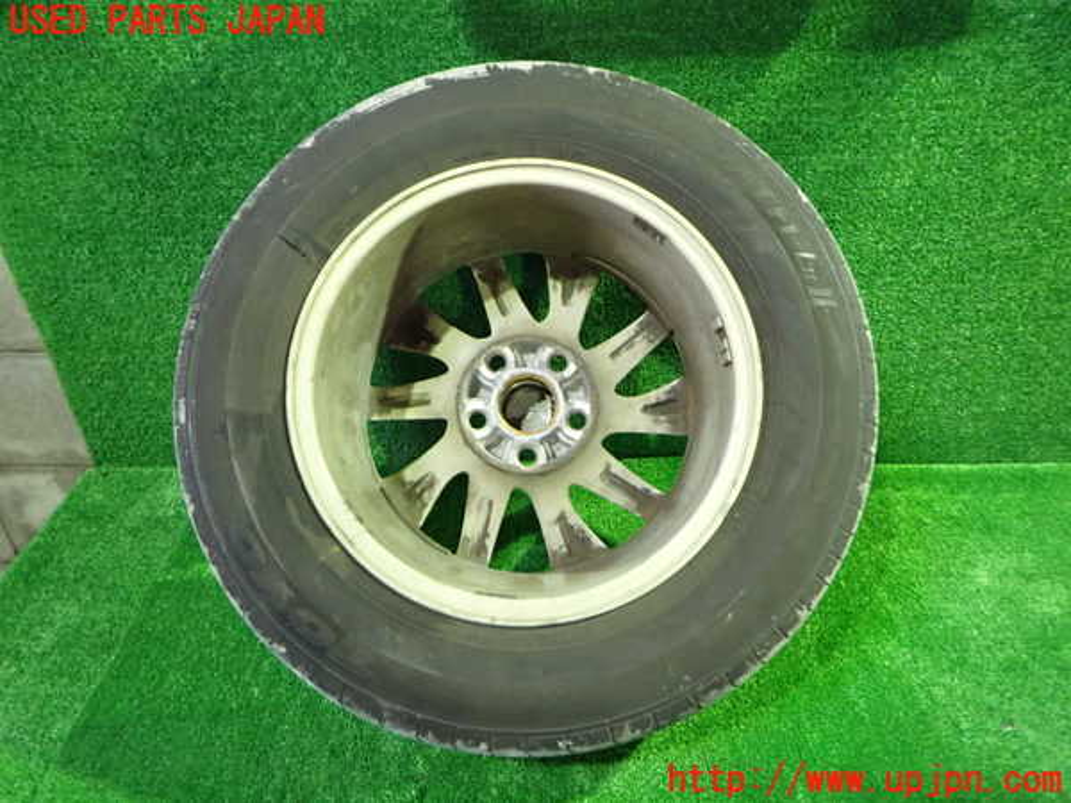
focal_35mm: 25
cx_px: 536
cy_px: 402
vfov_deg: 54.9
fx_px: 773
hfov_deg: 69.4
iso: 800
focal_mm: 4.5
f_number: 2
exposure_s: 1/30
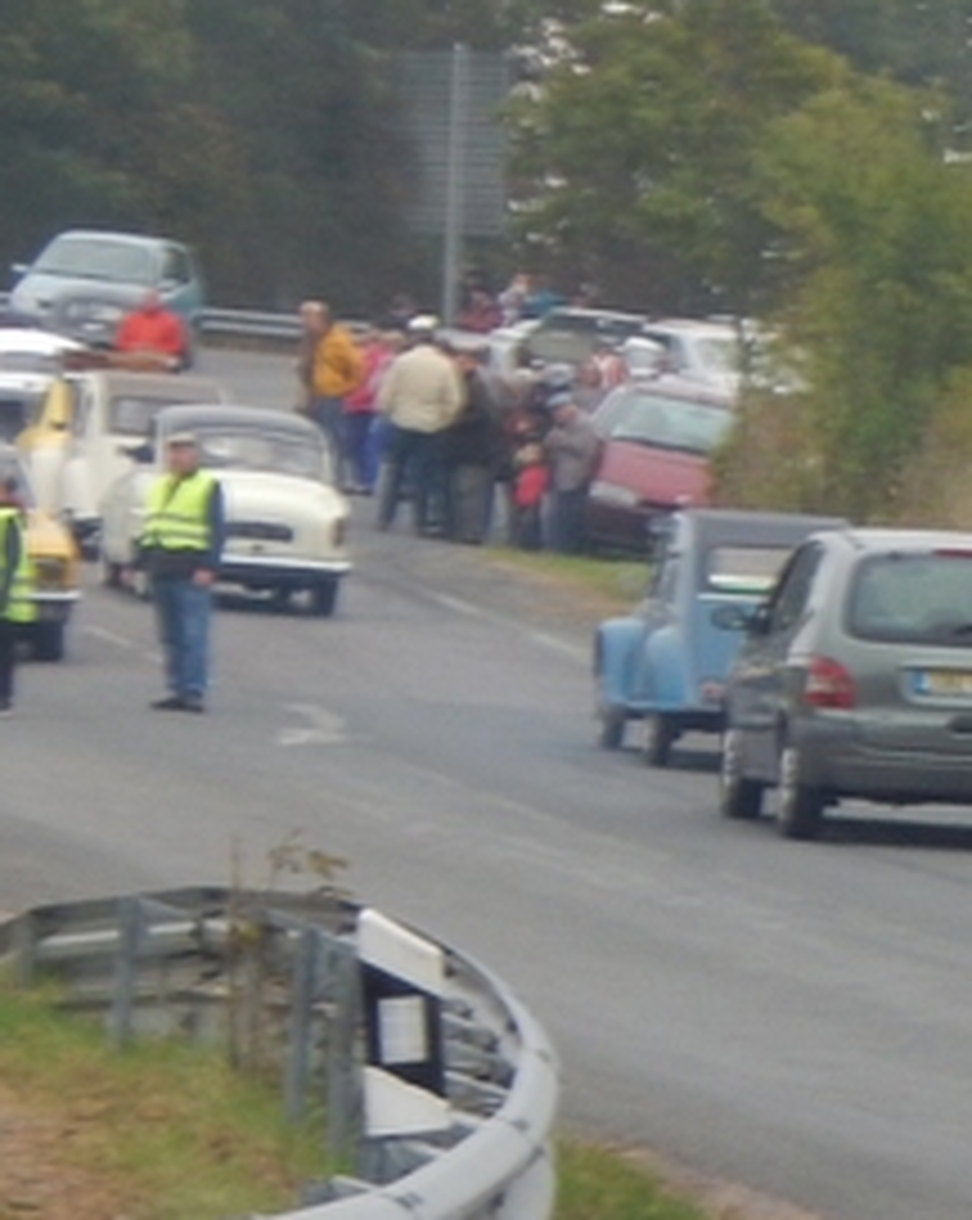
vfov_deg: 4.6
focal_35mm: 422
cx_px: 1980
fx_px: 15209
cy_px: 878
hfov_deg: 3.6
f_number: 5.5
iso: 125
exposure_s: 1/40
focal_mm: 21
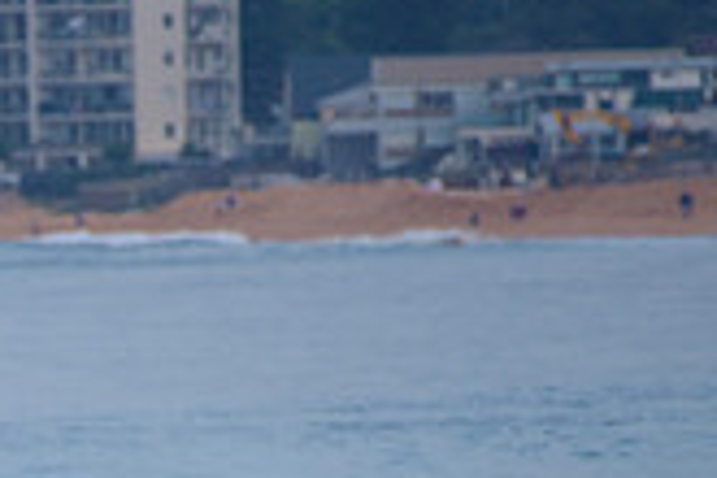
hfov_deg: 1.2
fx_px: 34931
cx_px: -317
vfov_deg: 0.8
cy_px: 741
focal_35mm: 1754
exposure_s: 1/2000
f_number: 5.6
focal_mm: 500
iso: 200
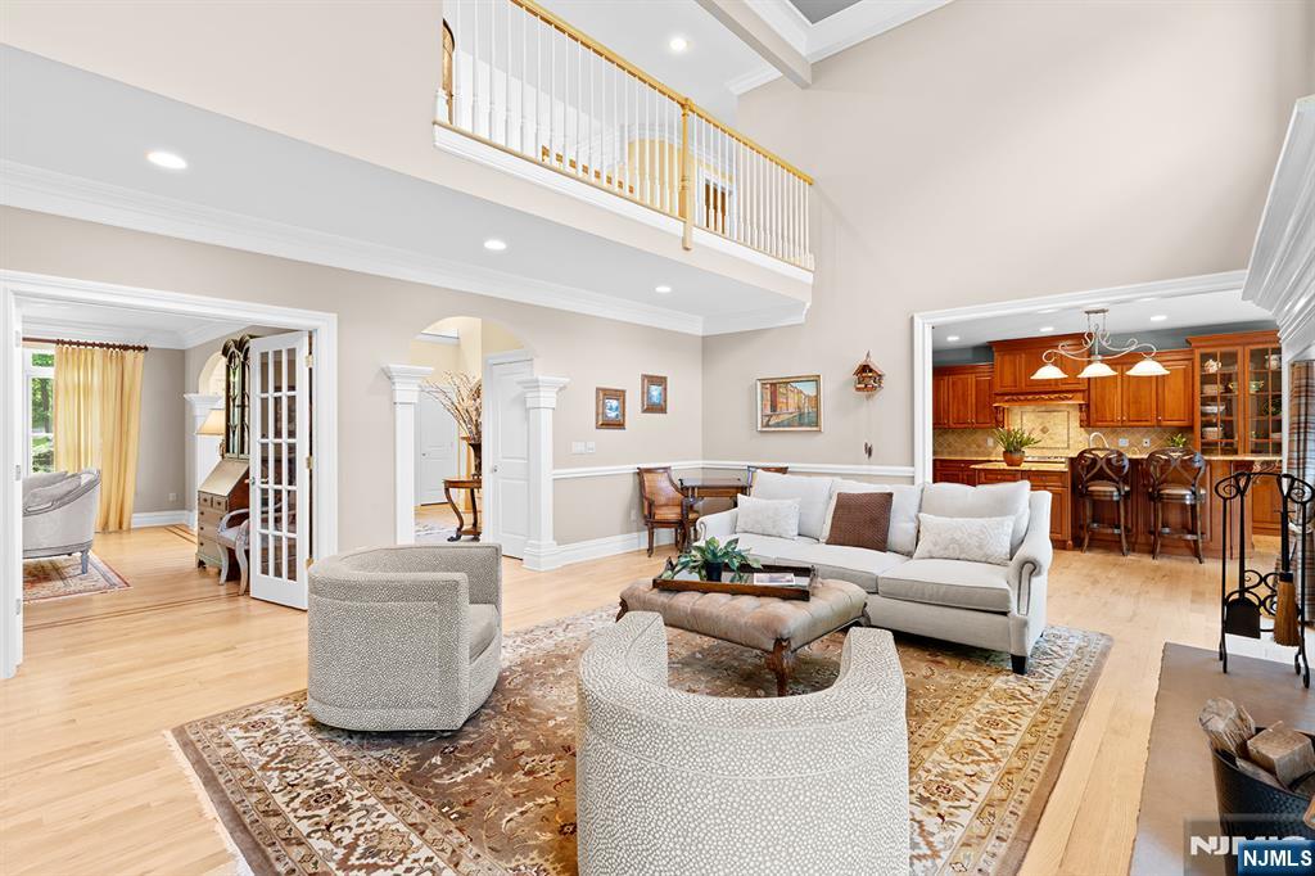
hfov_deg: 96.8
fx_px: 584
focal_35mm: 16
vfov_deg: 73.7
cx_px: 658
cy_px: 438
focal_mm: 16
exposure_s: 1/5
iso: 100
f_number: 8
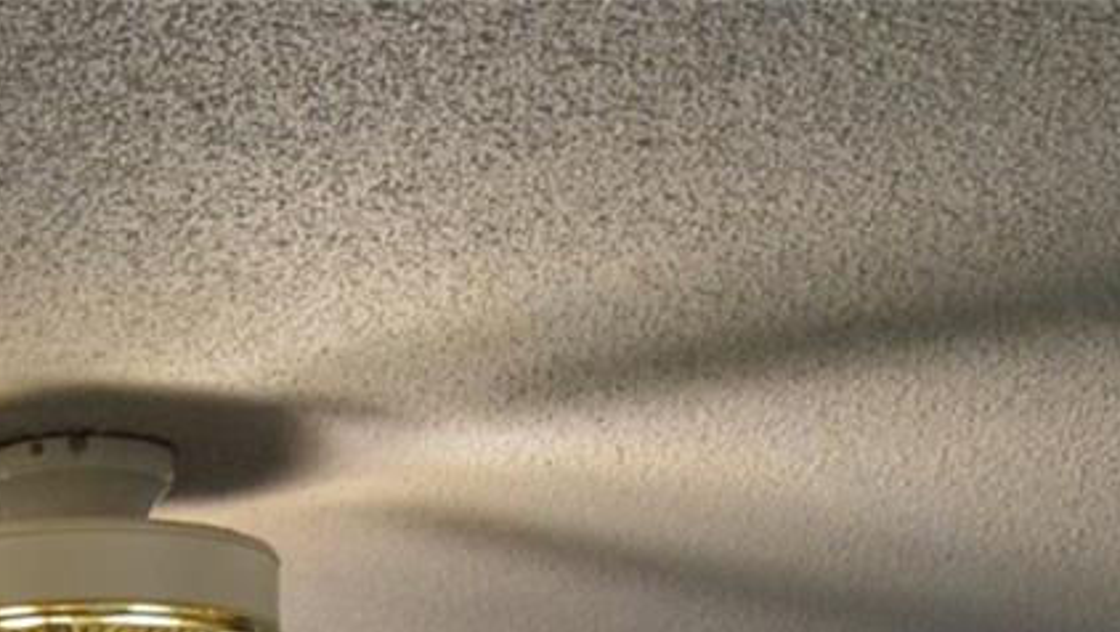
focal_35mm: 137
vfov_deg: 7.8
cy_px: 1804
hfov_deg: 14.8
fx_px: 4071
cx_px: -425
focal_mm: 18
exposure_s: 1/60
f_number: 3.5
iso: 560
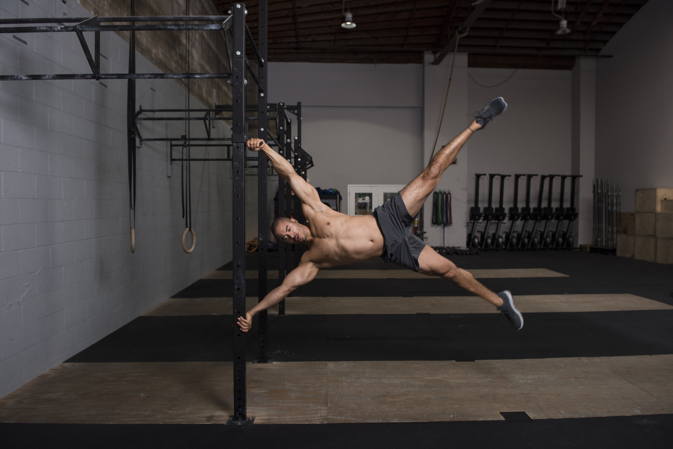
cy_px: 224
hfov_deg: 73.7
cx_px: 336
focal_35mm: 24
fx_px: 449
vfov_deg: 53.1
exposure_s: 1/200
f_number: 4.5
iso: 500
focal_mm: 24
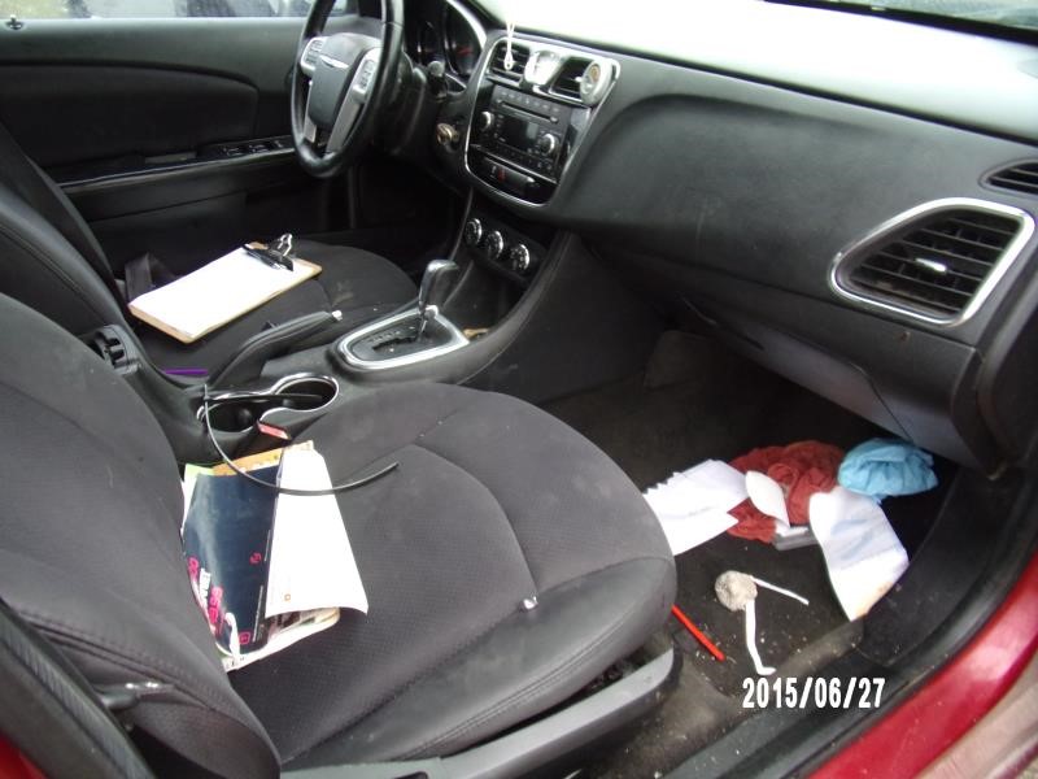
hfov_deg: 71.6
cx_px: 519
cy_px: 390
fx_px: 720
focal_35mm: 24
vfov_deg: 56.8
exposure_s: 1/34
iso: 153
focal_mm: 4.3
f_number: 3.3
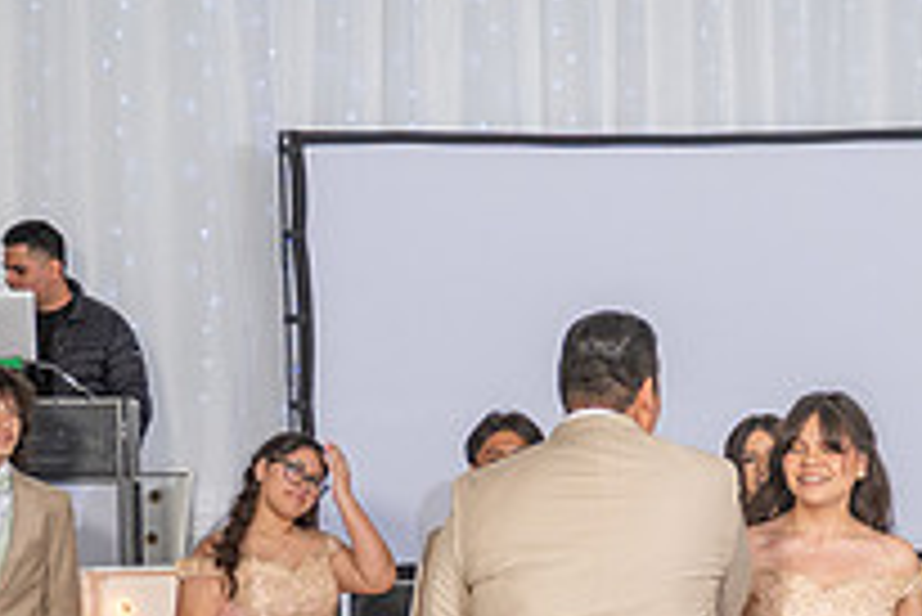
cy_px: 789
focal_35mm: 127
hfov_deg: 16.1
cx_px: 599
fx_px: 3255
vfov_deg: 10.6
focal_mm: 28
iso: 500
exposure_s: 1/200
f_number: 3.5
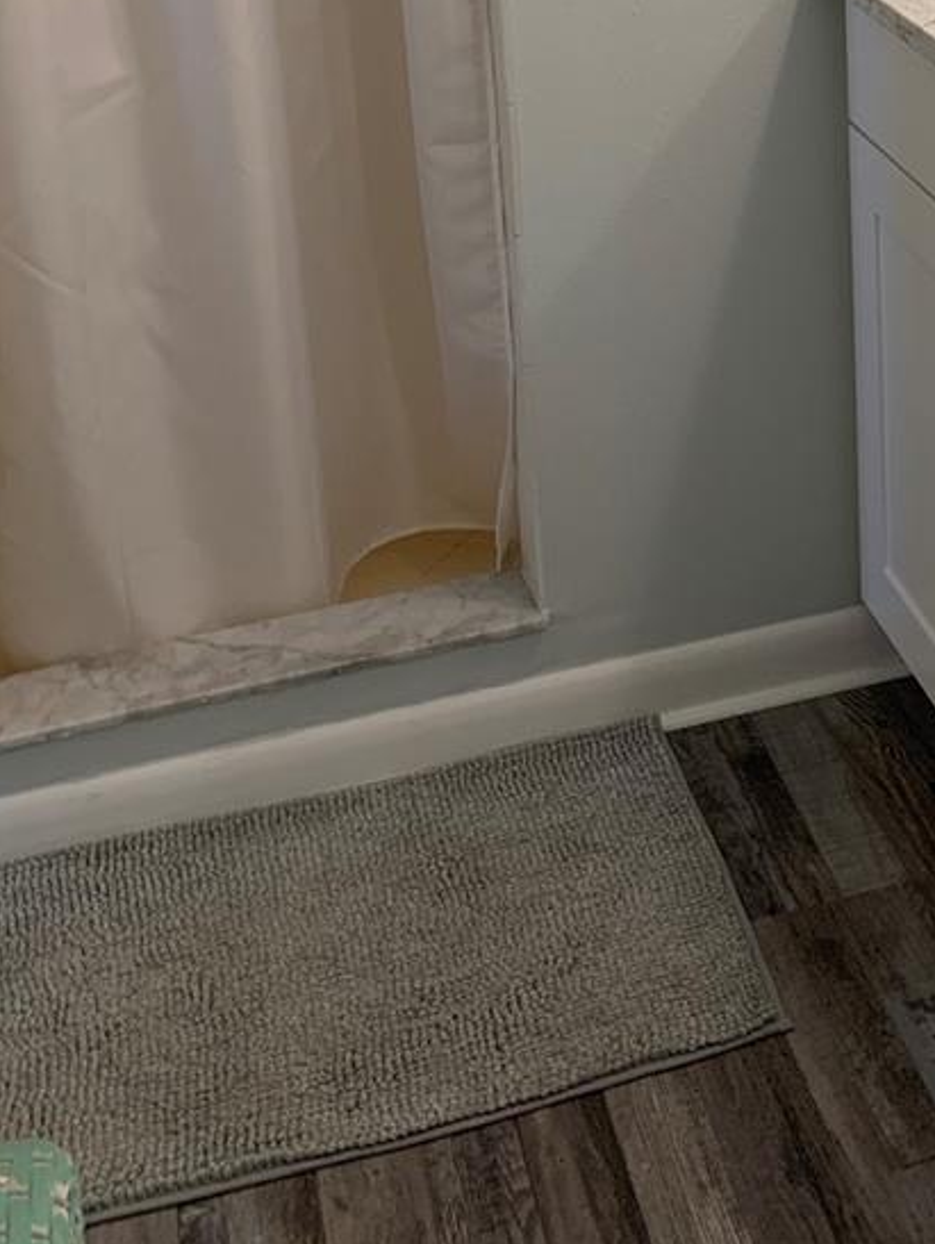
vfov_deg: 30.4
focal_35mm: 57
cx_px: 764
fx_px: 2050
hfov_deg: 25.2
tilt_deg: -11.9
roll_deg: +2.0
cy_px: -111
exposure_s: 1/60
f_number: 1.8
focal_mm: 4.25
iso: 80
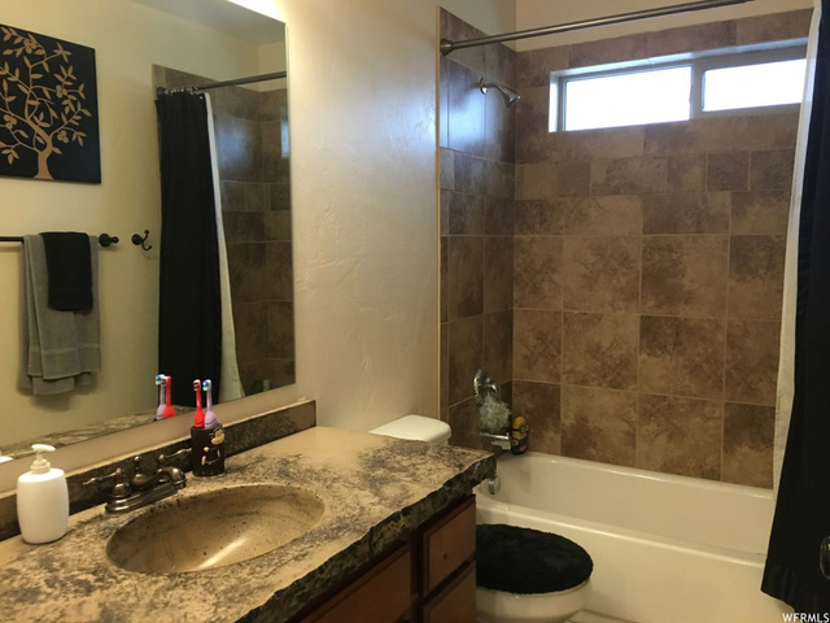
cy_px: 312
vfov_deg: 48.2
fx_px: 695
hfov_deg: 61.7
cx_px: 415
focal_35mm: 29
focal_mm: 4.15
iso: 50
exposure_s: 1/15
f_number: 2.2
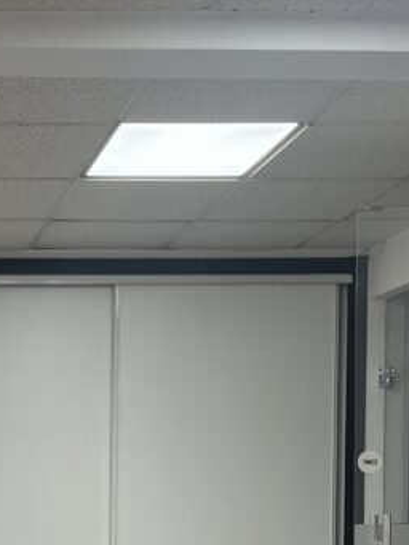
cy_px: 574
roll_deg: +0.4
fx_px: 1228
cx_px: -150
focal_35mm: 78
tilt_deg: -1.5
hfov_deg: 17.5
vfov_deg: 23.7
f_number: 1.6
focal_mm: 5.1
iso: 64
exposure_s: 1/100
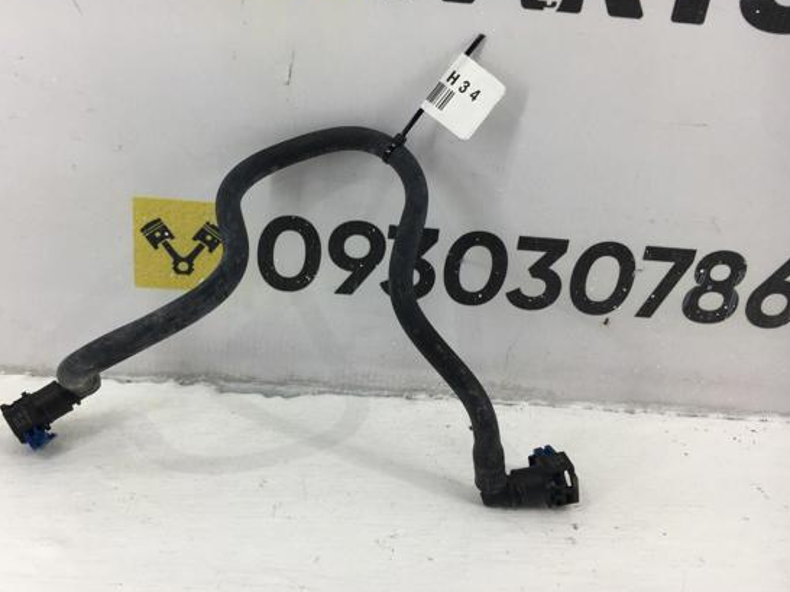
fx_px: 776
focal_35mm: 34
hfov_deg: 53.8
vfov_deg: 41.8
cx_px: 344
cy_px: 282
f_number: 2.2
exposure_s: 1/100
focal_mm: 4.15
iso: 40
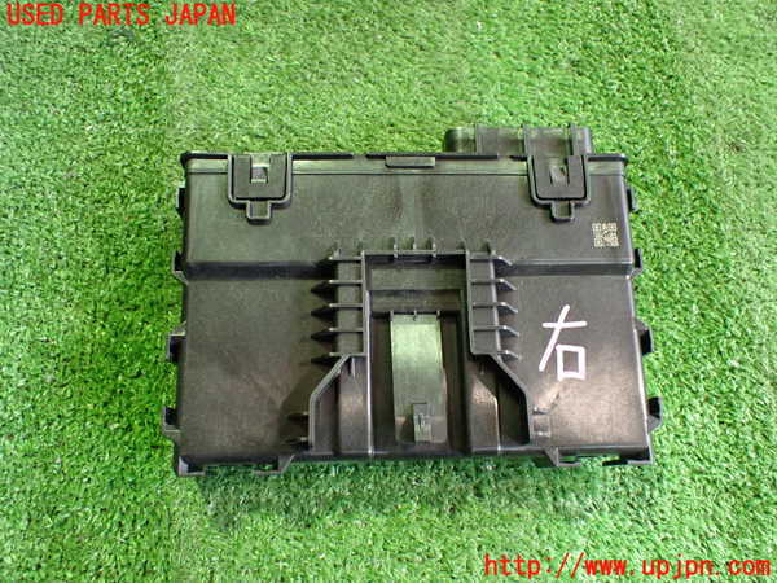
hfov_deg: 60.0
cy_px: 292
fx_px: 673
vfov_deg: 46.8
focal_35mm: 30
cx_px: 388
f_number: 2.3
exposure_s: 1/30
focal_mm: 5.4
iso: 800
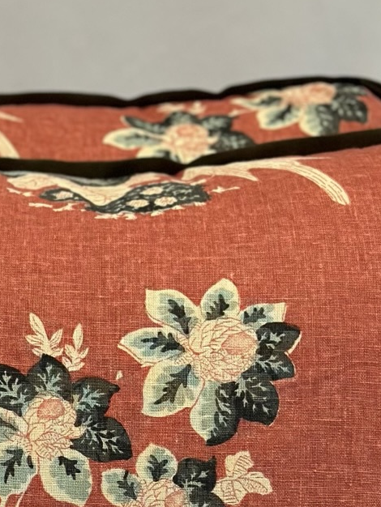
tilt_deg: -11.9
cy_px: 494
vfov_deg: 12.4
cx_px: 79
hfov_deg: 9.4
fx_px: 2302
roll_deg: -1.1
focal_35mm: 157
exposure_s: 1/140
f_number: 1.78
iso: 64
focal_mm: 6.86
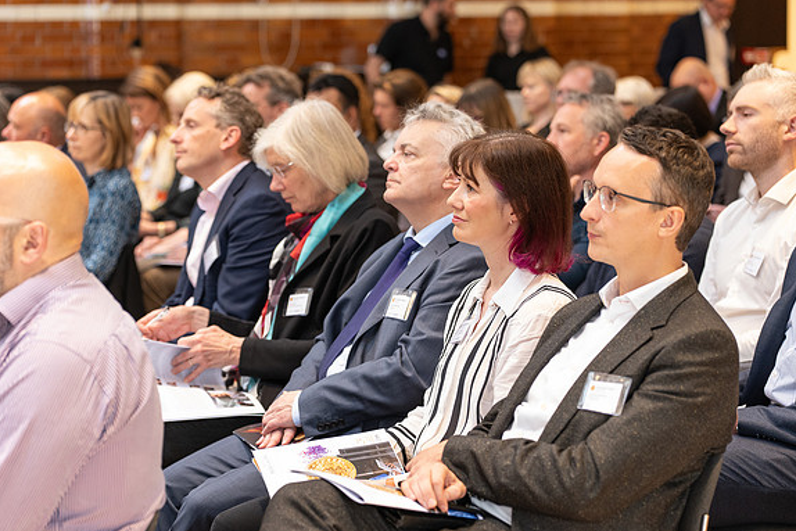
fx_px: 2234
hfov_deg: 20.2
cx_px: 399
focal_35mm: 101
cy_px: 266
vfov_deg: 13.6
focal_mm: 100
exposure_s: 1/100
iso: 2500
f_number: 3.5
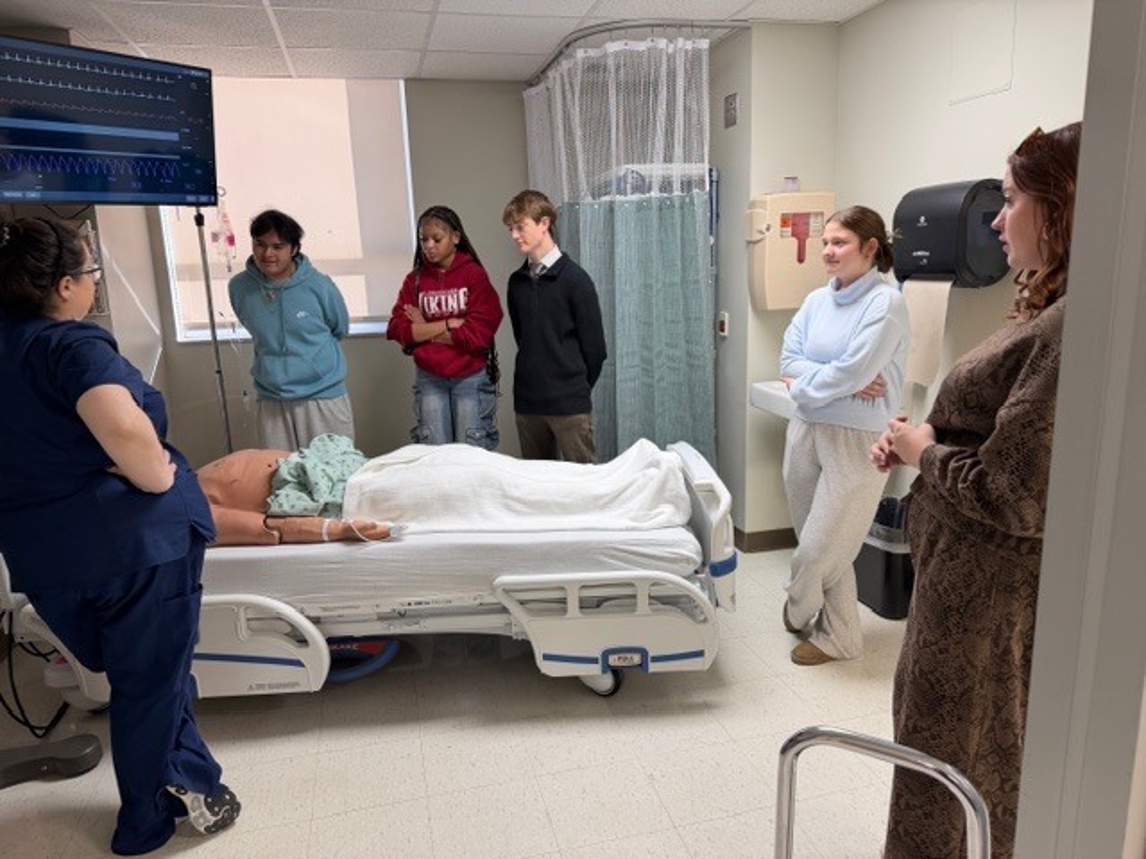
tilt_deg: -11.9
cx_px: 573
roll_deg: +2.7
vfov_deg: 56.8
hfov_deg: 71.6
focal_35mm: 24
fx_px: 795
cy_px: 430
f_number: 1.78
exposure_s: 1/120
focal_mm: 6.76
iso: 125
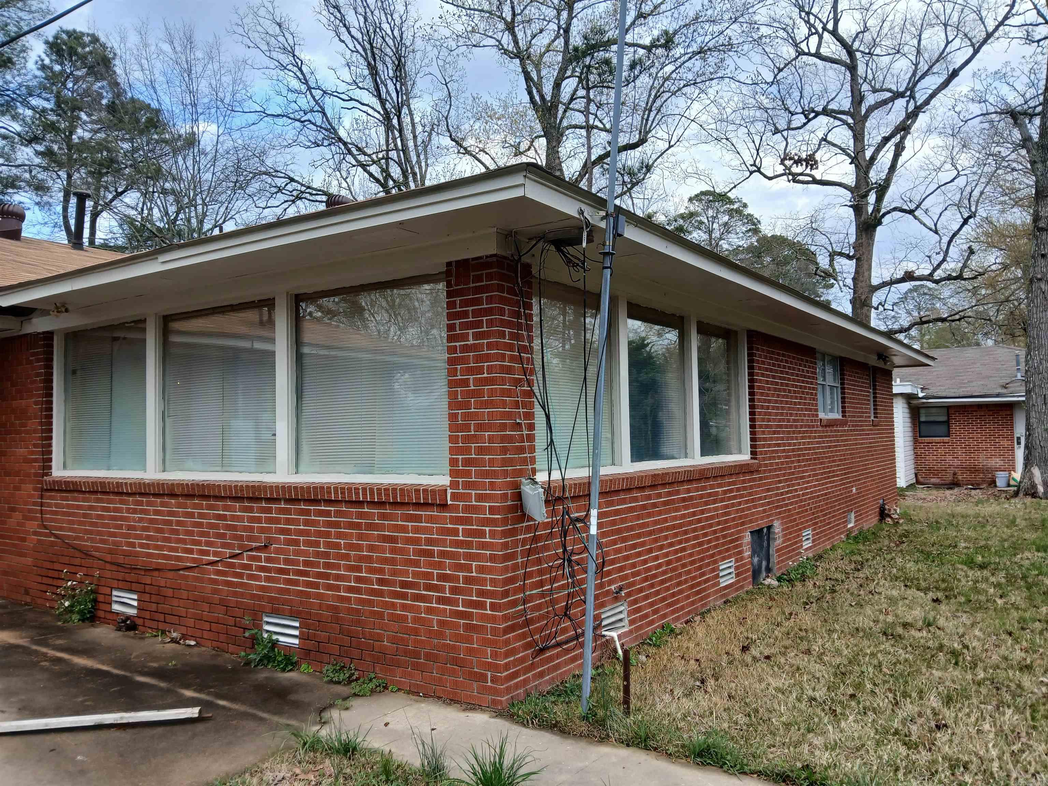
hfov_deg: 67.3
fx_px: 787
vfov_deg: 53.1
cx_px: 524
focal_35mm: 26
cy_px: 393
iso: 20
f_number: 1.8
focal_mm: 3.98
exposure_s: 1/126
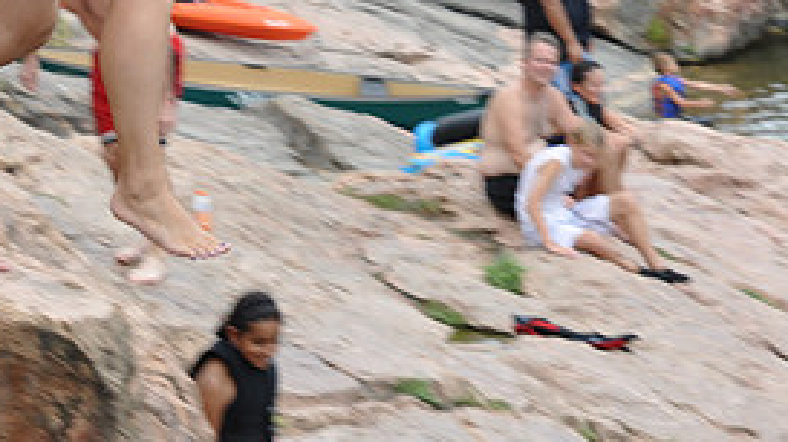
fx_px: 3904
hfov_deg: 11.5
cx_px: 81
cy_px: -79
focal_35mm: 187
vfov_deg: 6.4
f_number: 8
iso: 200
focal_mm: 56
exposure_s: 1/250
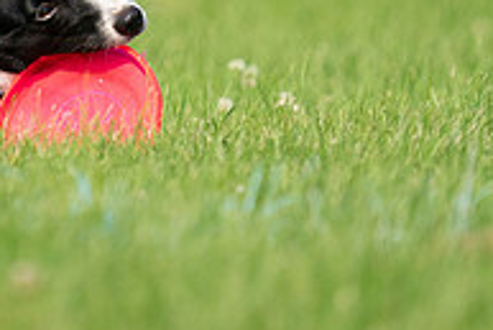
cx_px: 15
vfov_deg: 0.8
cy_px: -124
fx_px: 24723
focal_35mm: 1804
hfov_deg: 1.1
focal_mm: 600
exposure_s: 1/4000
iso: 1250
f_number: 6.3
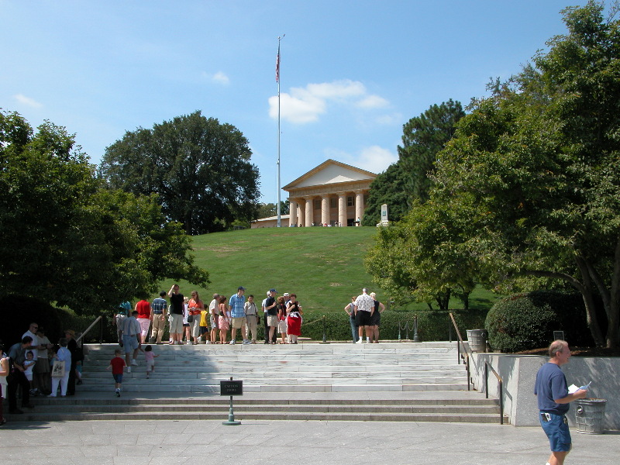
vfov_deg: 36.8
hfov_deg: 47.9
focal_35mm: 39
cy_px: 232
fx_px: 699
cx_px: 310
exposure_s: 1/321
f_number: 6.4
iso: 100
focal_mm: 10
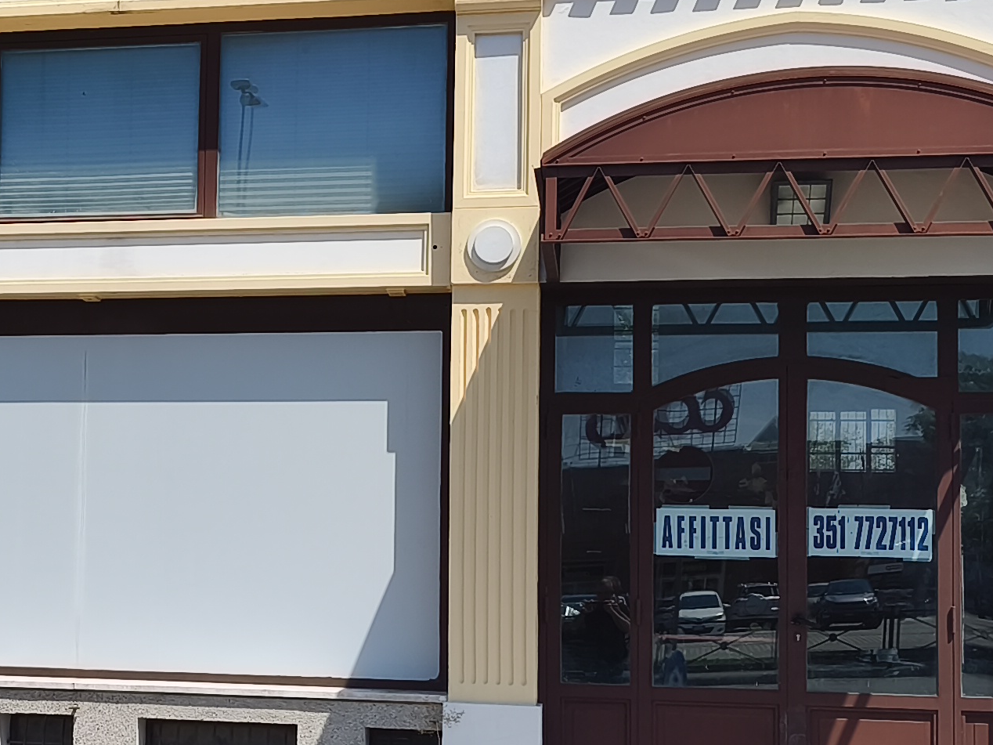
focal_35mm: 74
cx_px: 34
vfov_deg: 19.9
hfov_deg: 25.2
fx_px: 2123
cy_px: 468
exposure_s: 1/1045
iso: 50
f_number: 1.7
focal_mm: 6.06
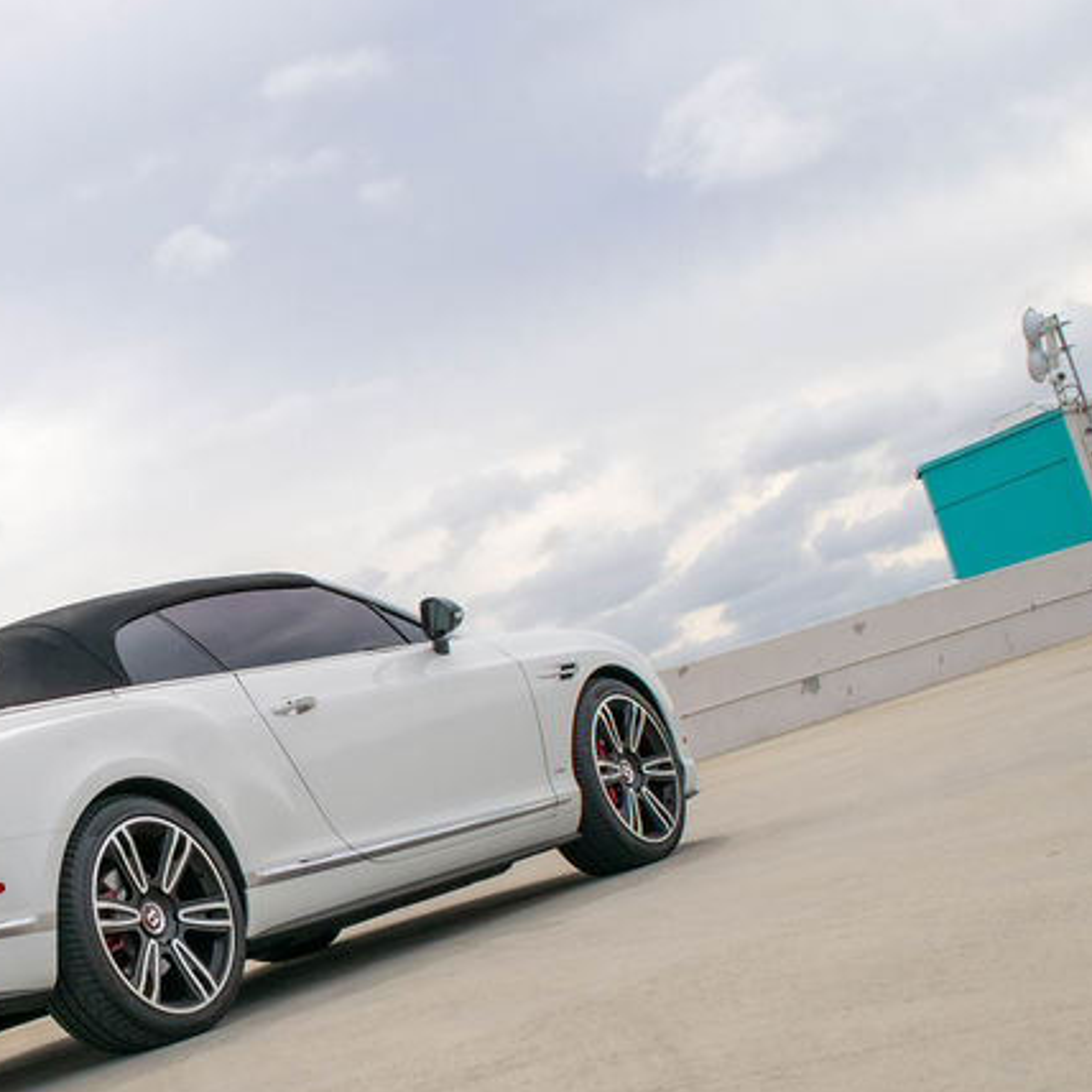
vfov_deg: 26.7
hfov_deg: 25.6
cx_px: 5
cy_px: 769
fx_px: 2284
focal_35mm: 64
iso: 400
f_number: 8
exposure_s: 1/2000
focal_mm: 21
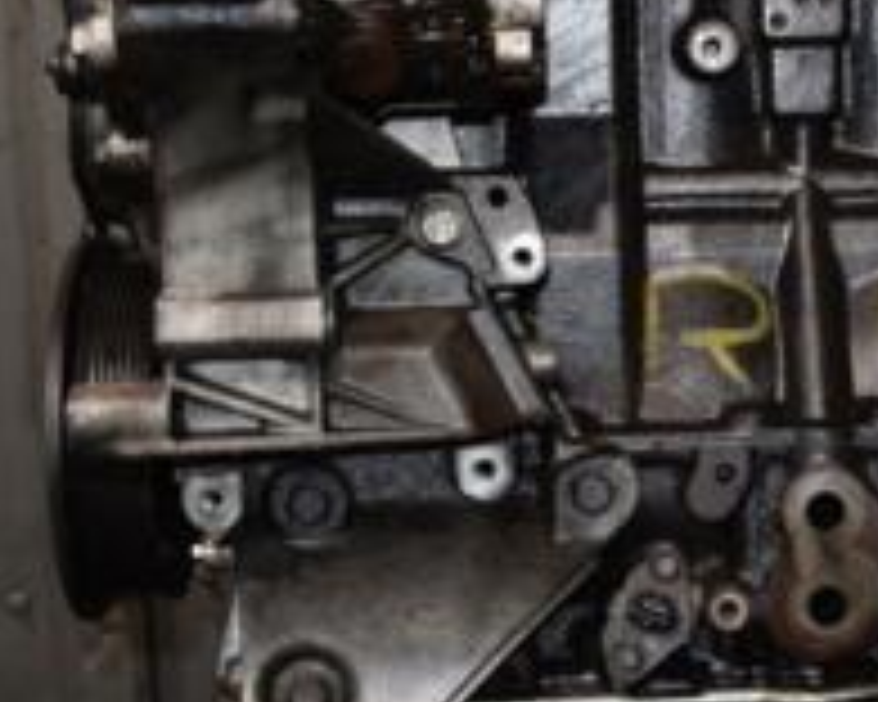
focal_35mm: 104
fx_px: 2702
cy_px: 130
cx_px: 806
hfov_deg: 18.1
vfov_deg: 14.7
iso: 800
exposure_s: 1/60
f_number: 5
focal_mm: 24
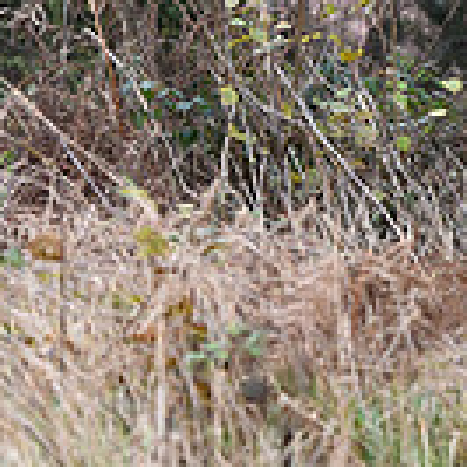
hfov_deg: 4.2
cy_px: 112
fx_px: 6319
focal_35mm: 414
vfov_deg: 4.2
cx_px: 829
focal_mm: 112
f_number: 3.5
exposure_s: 1/1000
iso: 1000
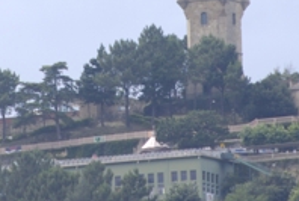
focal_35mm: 909
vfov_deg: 1.5
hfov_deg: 2.3
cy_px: -45
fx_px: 7567
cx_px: 91
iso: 400
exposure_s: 1/640
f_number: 5.6
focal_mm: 200
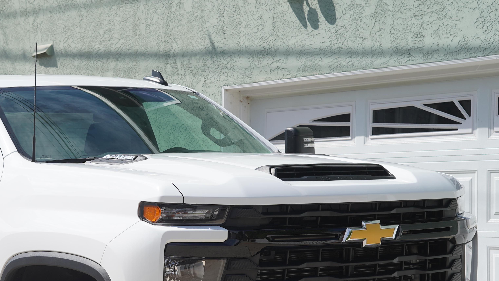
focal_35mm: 103
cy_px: 238
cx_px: 127
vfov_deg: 11.7
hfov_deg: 20.6
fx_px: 1363
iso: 100
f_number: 6.3
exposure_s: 1/400
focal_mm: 50
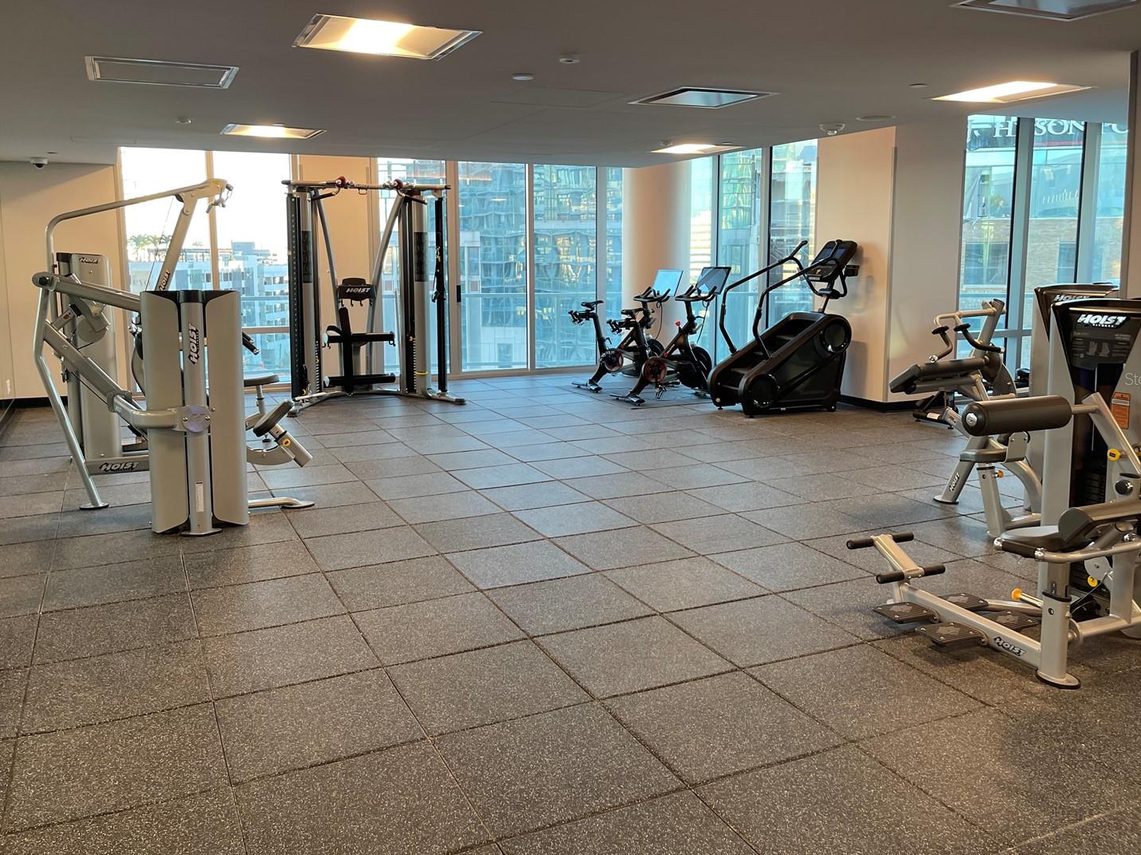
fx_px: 923
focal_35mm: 28
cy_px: 378
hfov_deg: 63.5
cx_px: 561
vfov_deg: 49.6
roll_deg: +0.2
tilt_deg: -7.3
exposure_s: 1/120
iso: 125
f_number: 1.6
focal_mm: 5.1
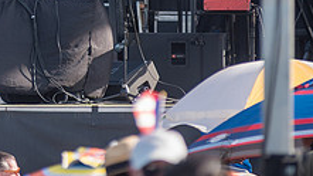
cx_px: -50
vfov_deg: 2.2
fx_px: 4570
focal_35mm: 551
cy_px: -48
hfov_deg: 3.9
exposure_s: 1/1000
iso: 250
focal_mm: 200
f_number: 4
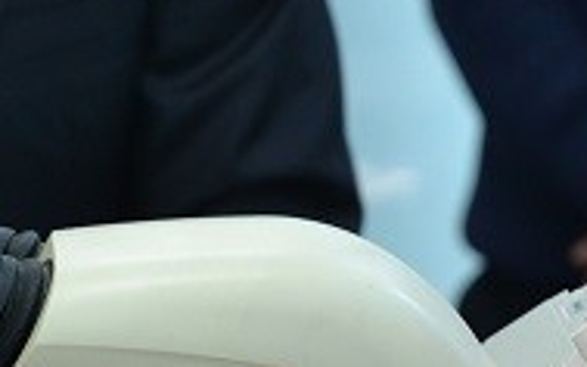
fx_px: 5262
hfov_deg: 6.4
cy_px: 205
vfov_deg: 4.0
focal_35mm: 329
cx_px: -43
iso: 900
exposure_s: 1/125
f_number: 4.5
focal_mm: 70
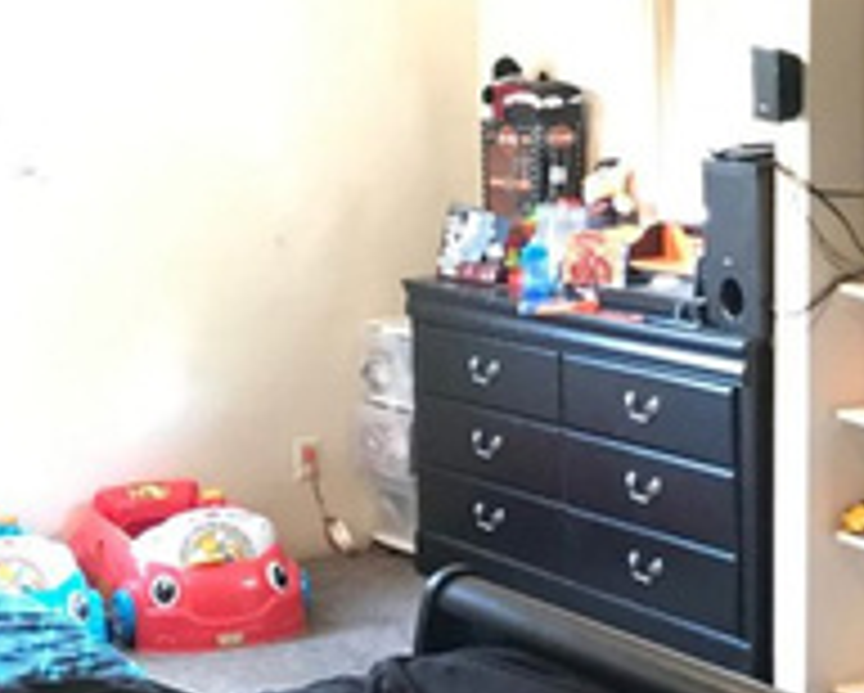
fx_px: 2329
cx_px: 760
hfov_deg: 20.6
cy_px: 356
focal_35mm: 91
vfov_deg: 16.9
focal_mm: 3.99
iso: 100
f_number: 1.8
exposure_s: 1/9
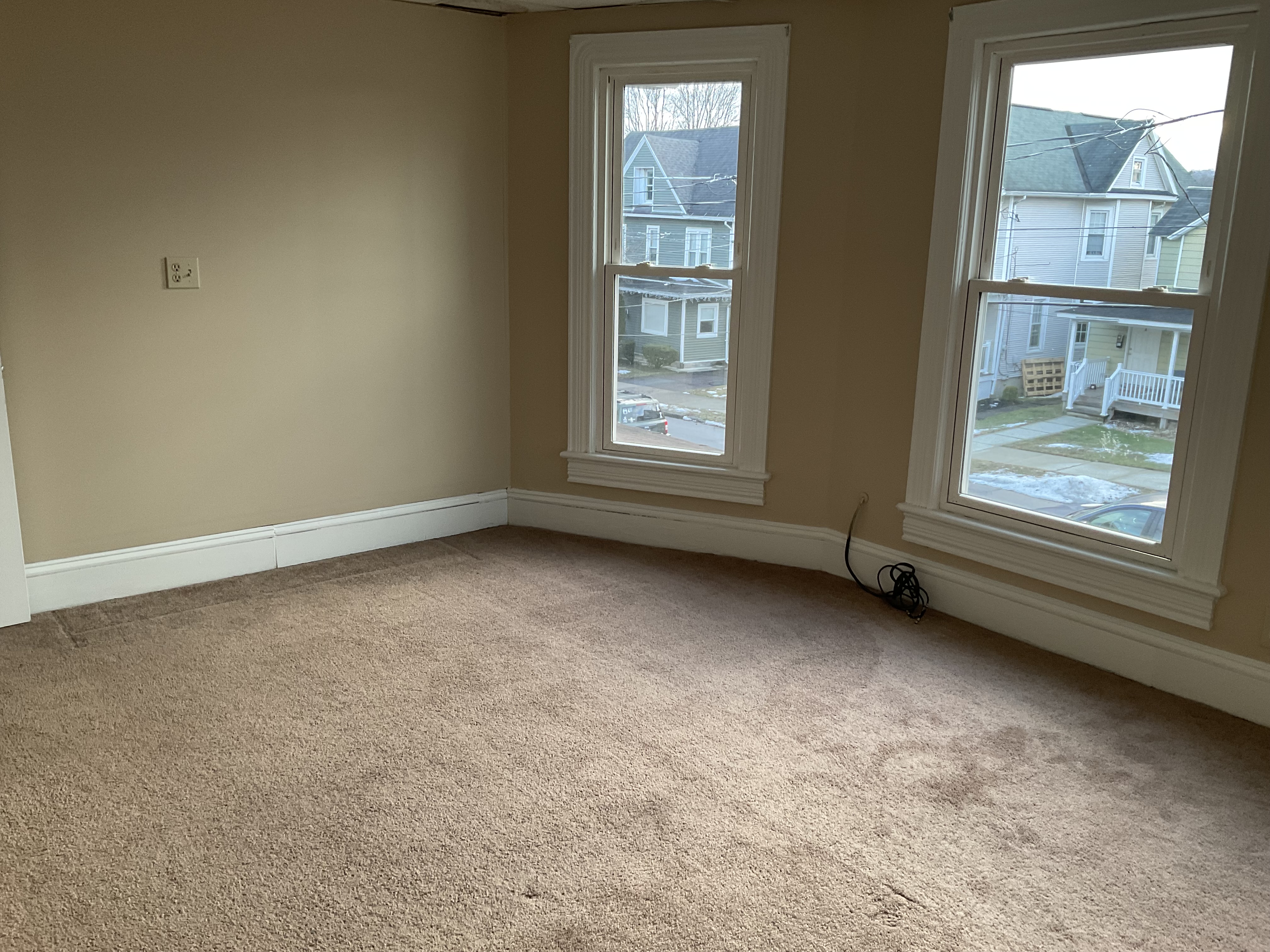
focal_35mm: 29
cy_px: 476
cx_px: 635
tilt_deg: -14.7
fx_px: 1064
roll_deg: -1.2
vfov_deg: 48.2
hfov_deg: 61.7
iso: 64
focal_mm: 3
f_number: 1.8
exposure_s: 1/60
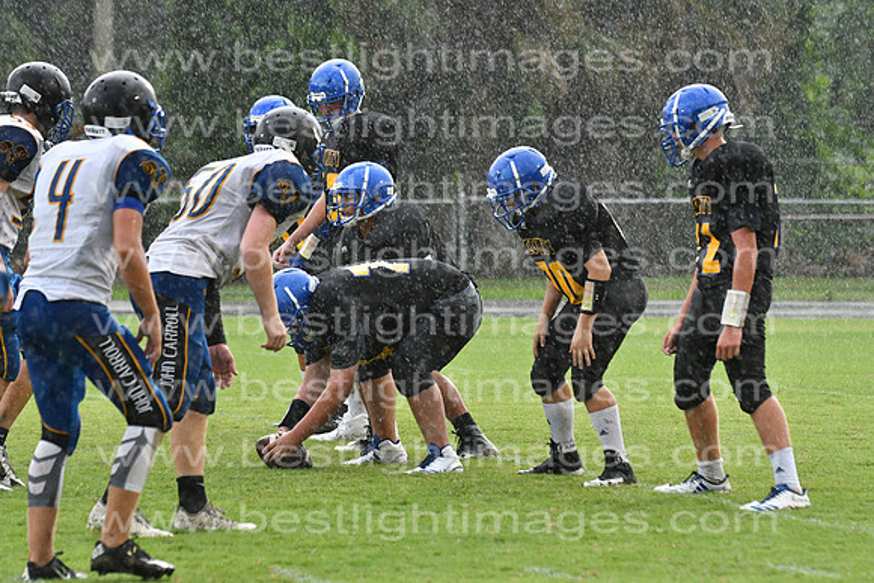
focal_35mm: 210
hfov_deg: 9.8
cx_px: 437
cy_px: 292
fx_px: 5099
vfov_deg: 6.5
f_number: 4.5
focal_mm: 140
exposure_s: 1/640
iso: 1000
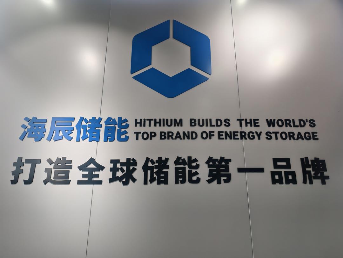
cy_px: 129
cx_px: 172
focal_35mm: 23
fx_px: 228
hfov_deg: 73.9
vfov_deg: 58.9
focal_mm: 6.54
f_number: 1.57
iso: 172
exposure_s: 1/100
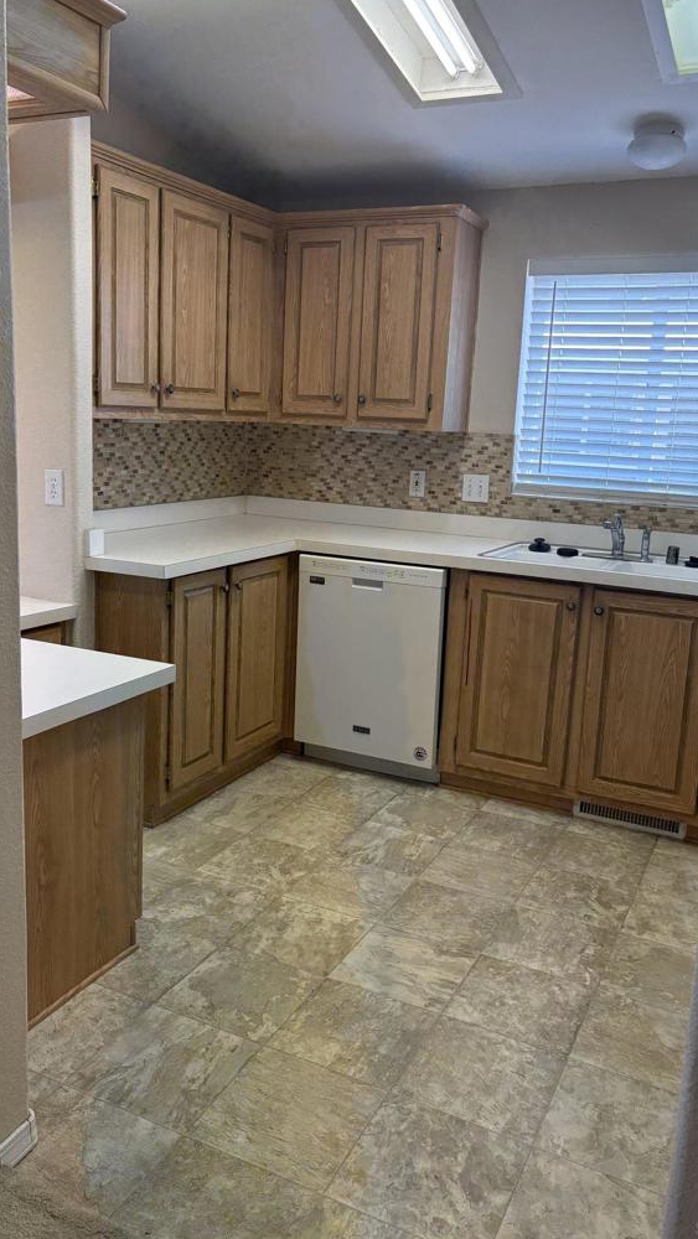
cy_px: 606
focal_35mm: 29
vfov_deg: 66.0
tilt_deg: -10.4
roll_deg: -2.7
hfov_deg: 40.2
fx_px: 954
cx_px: 352
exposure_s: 1/220
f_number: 1.6
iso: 125
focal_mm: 5.96
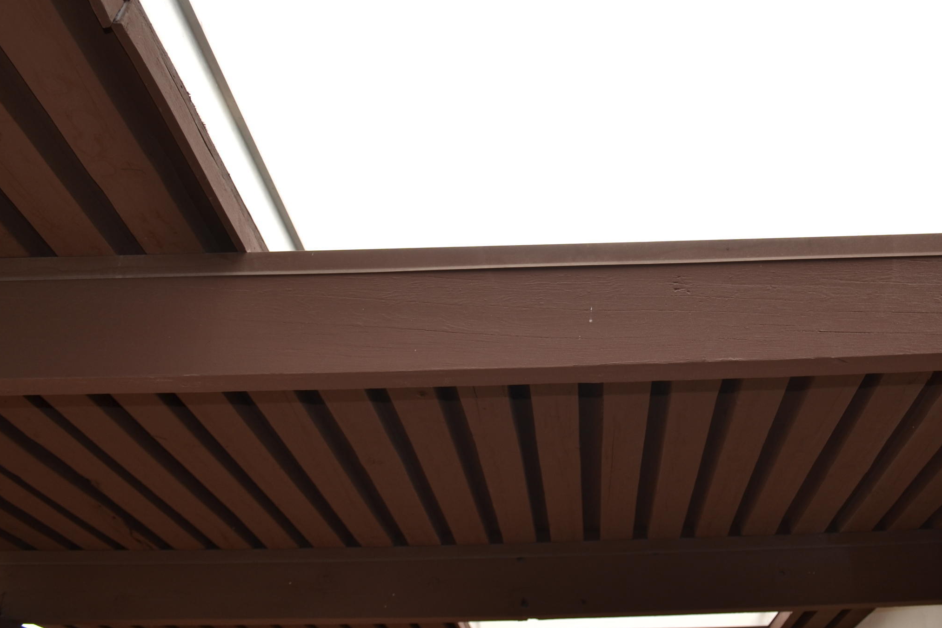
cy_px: 232
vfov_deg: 33.2
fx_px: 1047
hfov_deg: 48.0
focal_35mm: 40
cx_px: 588
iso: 100
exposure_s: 1/200
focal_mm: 18
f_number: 4
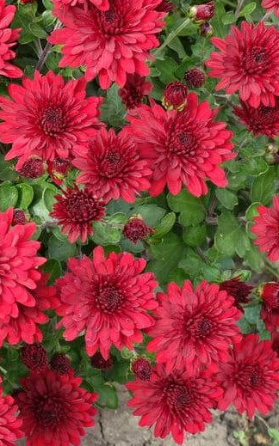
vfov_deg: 15.7
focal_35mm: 133
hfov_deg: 9.4
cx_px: -220
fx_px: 1619
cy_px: 166
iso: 125
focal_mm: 19.9
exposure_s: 1/80
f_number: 5.6
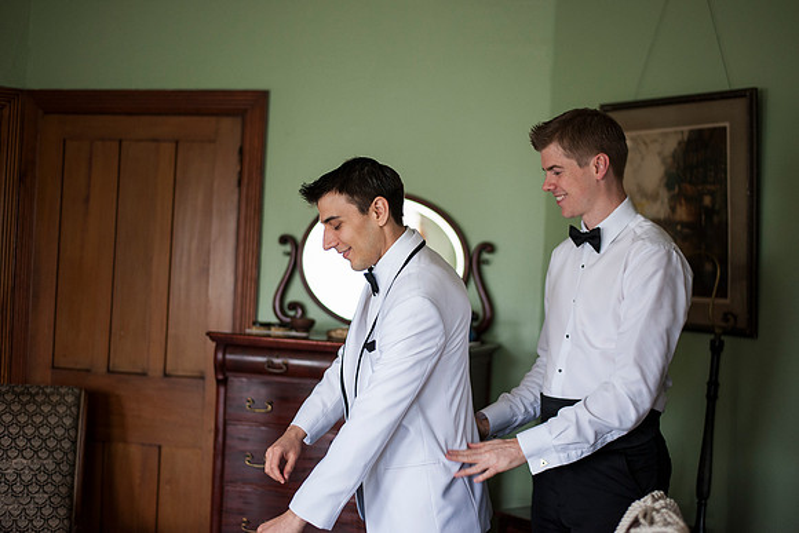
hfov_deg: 38.5
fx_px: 1142
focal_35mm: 51
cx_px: 410
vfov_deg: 26.3
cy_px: 259
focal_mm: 50
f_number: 1.8
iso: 1000
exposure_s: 1/320
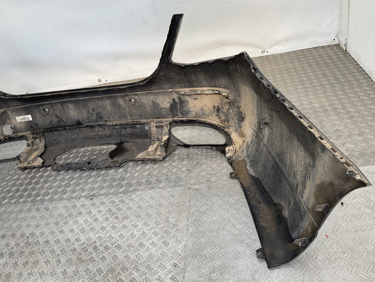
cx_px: 188
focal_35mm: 29
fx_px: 314
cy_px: 141
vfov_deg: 48.2
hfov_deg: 61.7
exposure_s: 1/120
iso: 20
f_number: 1.8
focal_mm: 3
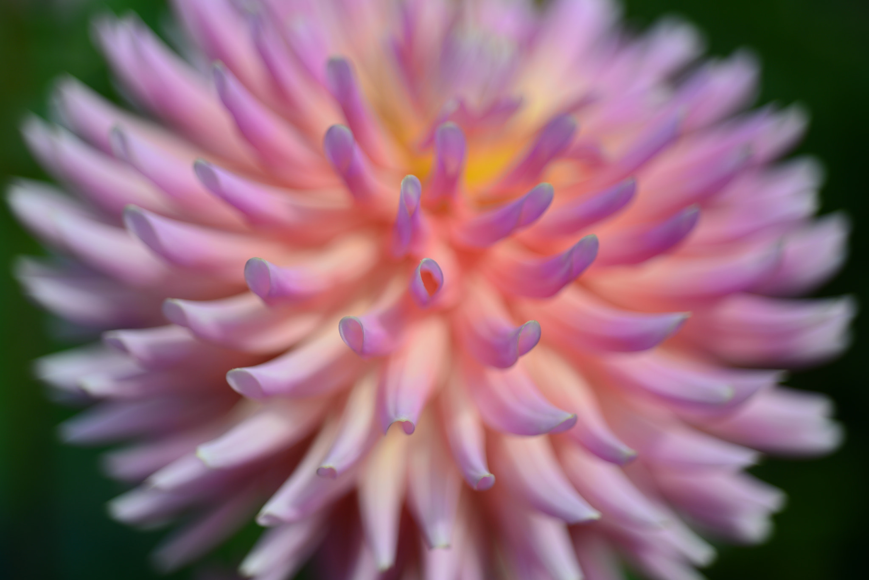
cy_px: 290
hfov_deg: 33.4
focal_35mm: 60
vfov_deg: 22.6
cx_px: 434
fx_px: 1449
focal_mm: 60
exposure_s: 1/800
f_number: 3.5
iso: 100
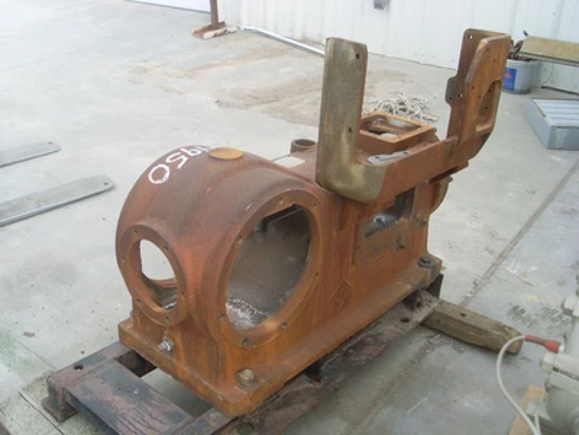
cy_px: 218
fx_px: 636
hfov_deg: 49.0
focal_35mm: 38
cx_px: 290
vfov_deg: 37.7
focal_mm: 6.3
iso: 80
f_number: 7.7
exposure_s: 1/90
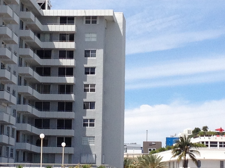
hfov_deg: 14.2
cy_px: 71
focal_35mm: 139
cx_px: 112
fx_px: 903
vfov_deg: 10.7
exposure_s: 1/2304
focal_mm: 4.28
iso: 50
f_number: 2.4
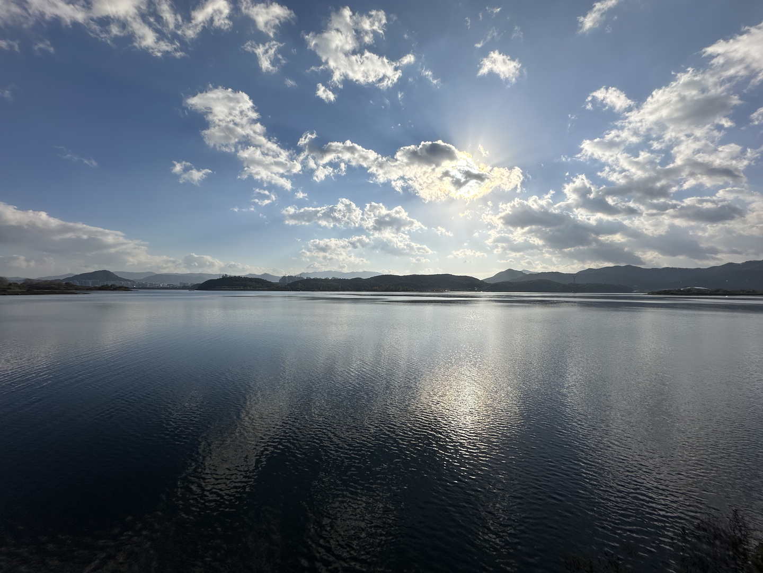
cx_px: 382
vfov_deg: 85.7
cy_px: 286
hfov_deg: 102.1
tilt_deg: +0.2
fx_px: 309
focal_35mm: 14
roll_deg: -0.5
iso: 40
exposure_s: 1/7813
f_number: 2.2
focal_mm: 2.22
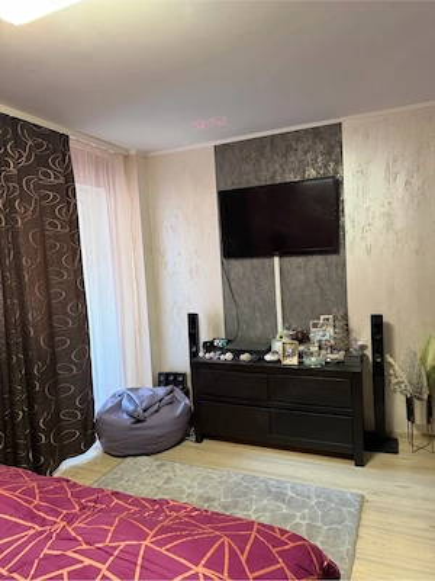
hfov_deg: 56.8
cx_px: 218
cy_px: 290
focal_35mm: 24
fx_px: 402
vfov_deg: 71.6
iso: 400
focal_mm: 6.76
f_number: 1.78
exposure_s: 1/50
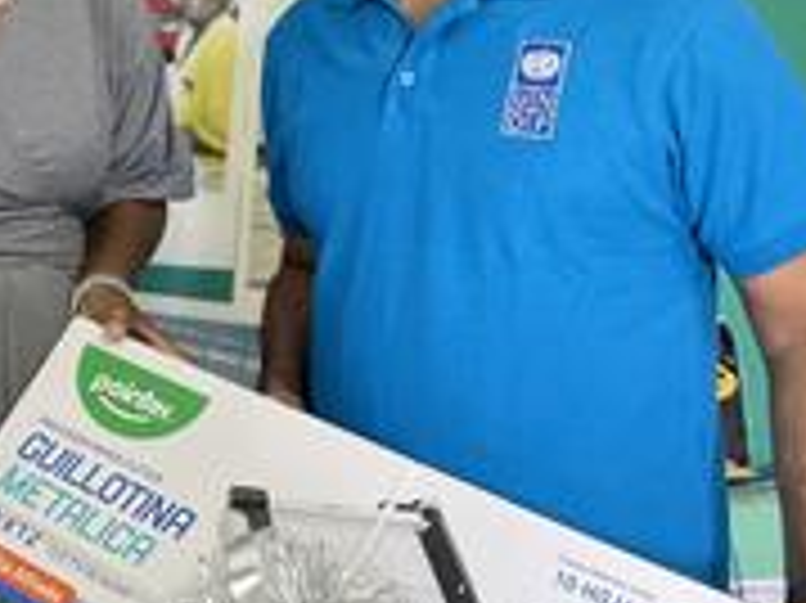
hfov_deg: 27.9
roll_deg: +0.3
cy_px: 166
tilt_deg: -3.5
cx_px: -18
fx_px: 1512
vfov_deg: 22.4
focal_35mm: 65
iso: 200
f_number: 1.6
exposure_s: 1/50
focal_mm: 4.2
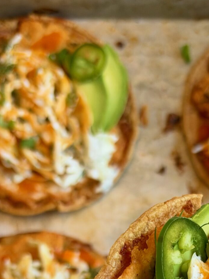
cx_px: 178
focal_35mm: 82
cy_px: 361
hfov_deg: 17.8
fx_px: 661
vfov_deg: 21.6
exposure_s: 1/121
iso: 250
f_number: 1.8
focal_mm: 6.93
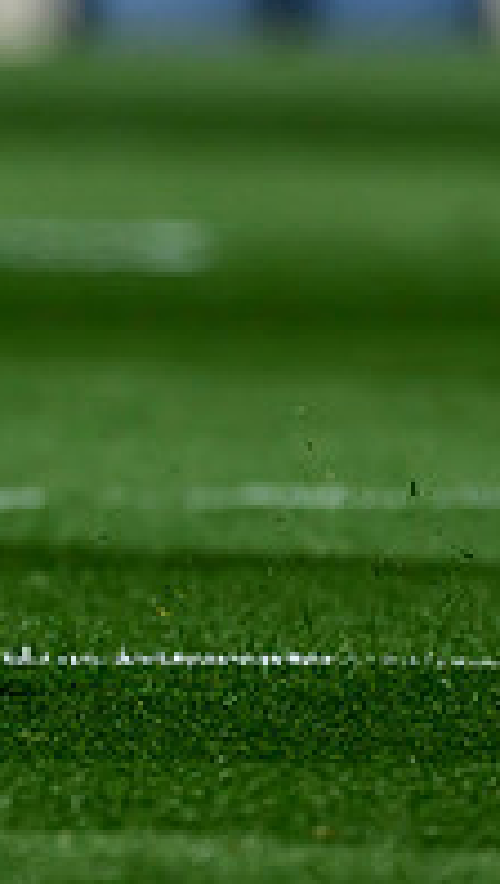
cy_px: -394
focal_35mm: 3151
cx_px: -740
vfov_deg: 0.7
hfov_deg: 0.4
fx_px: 73954
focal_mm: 560
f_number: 5
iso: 500
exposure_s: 1/4000
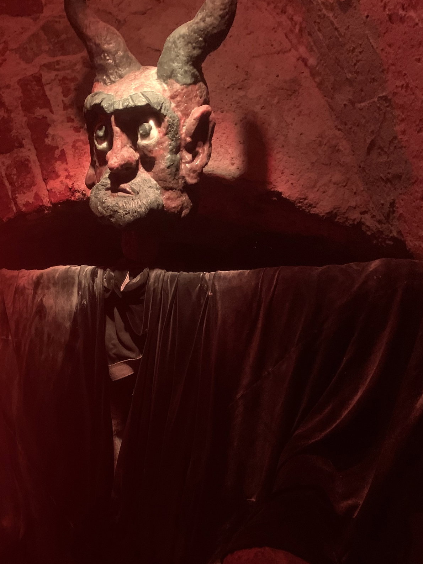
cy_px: 370
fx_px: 570
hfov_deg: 40.2
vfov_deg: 51.8
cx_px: 142
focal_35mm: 35
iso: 640
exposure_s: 1/19
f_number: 1.8
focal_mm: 4.25
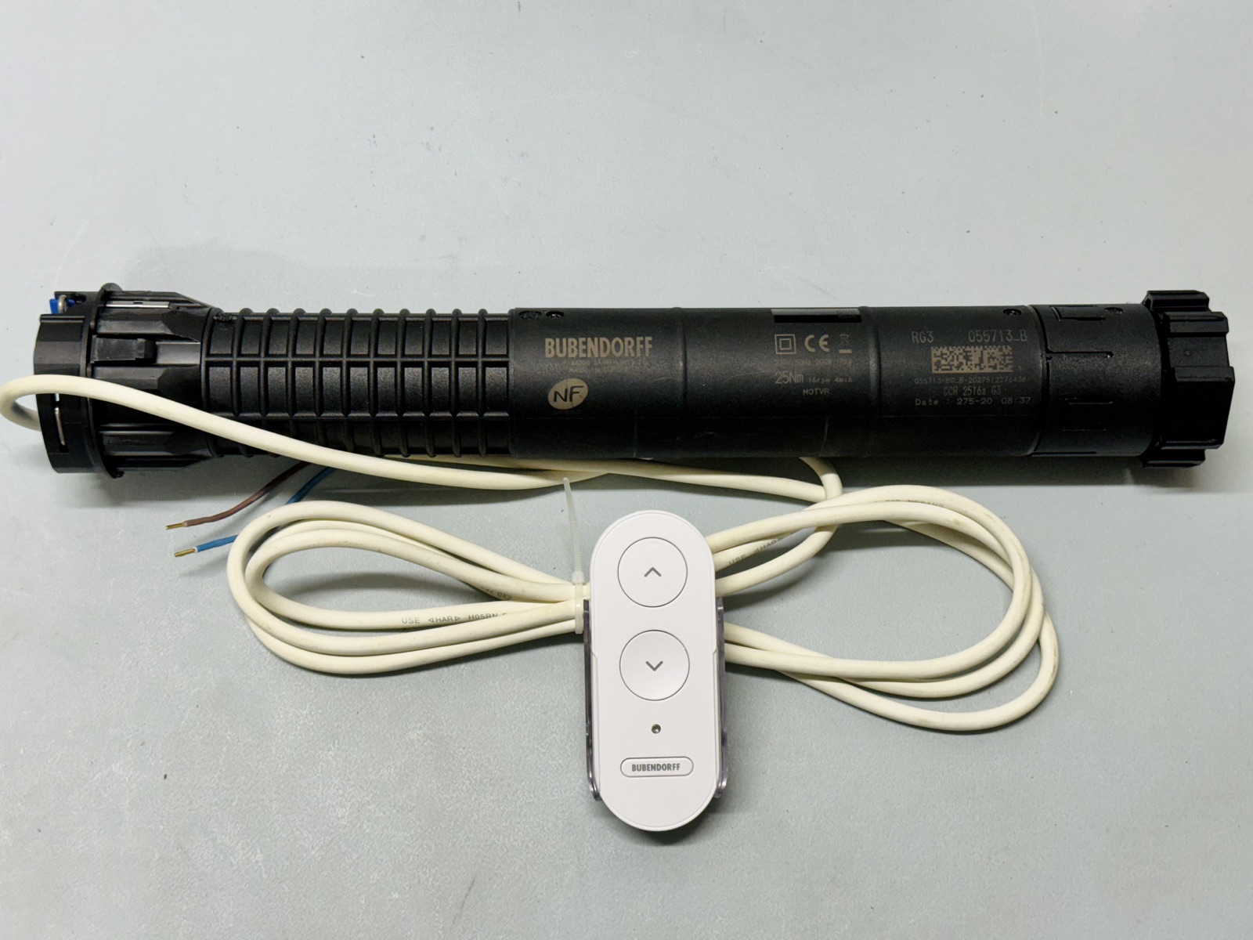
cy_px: 470
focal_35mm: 48
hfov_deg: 39.7
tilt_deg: -72.7
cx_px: 626
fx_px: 1737
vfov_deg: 30.3
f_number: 1.78
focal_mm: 6.86
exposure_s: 1/100
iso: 100
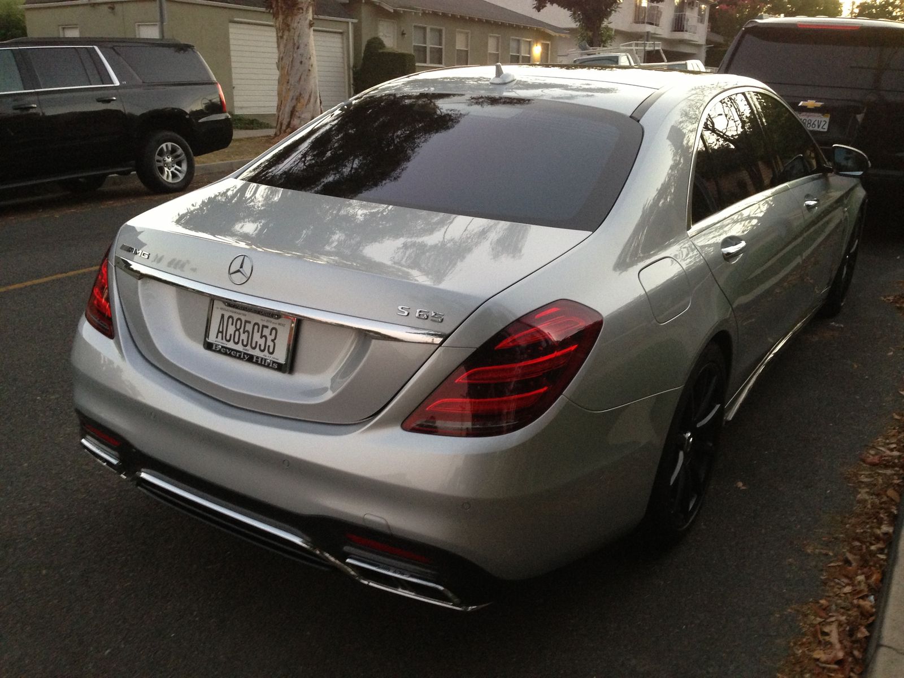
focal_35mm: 33
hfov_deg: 55.4
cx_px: 452
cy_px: 339
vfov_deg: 42.9
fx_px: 862
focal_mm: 4.13
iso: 250
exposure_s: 1/20
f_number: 2.4
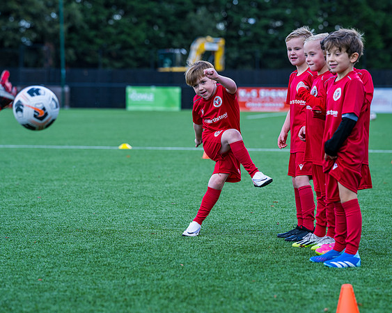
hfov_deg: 12.1
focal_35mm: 159
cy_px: 158
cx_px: 196
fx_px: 1847
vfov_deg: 9.7
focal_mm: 135
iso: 400
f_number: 4
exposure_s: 1/800
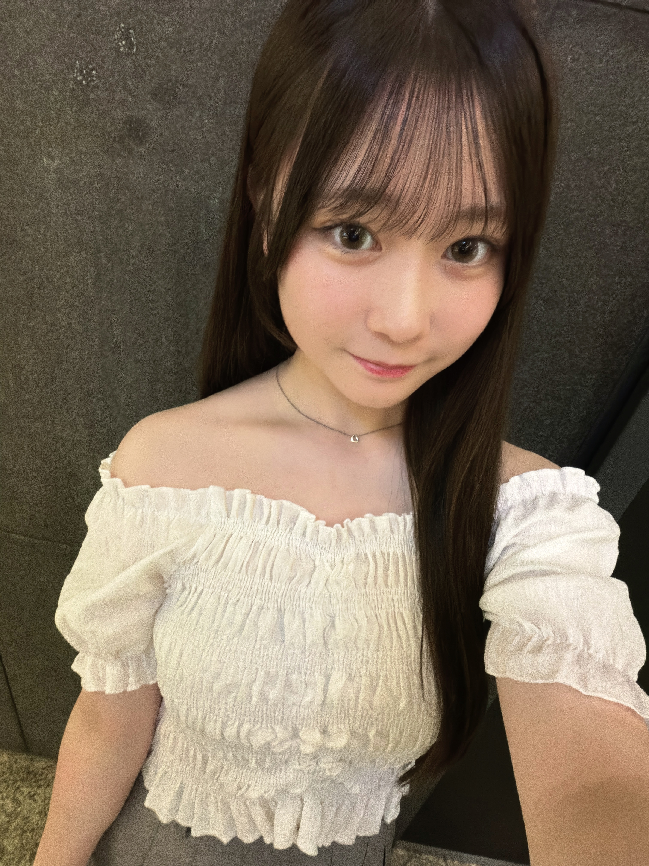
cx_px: 324
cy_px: 433
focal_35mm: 20
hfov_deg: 66.0
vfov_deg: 81.7
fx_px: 500
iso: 250
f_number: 1.9
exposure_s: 1/60
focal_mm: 2.71
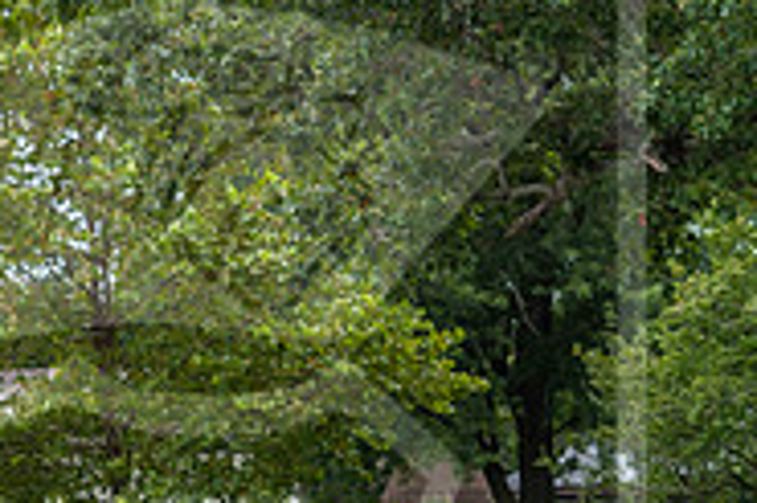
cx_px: -143
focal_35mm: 258
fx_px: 5420
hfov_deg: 7.9
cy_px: 660
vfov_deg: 5.3
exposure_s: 1/100
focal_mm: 55
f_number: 10
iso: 100
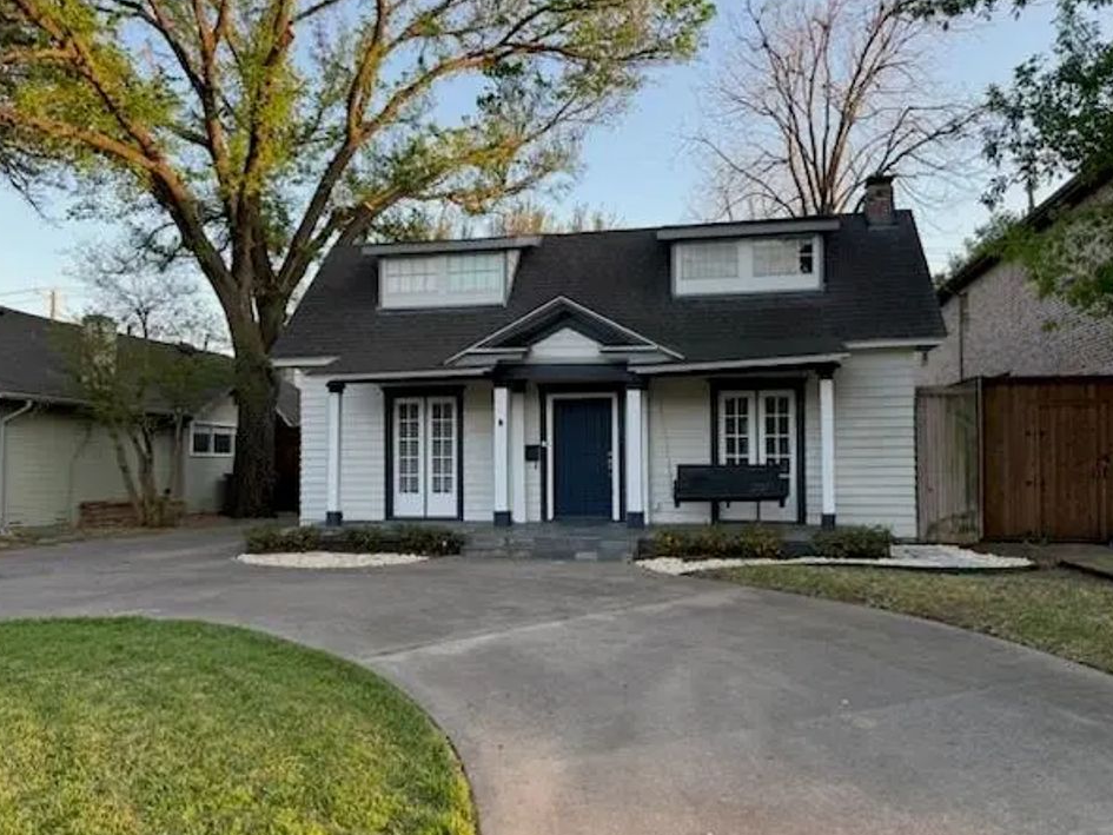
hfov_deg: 67.3
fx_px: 836
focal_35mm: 26
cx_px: 551
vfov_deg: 53.1
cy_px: 428
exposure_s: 1/419
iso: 100
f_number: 1.78
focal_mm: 6.76
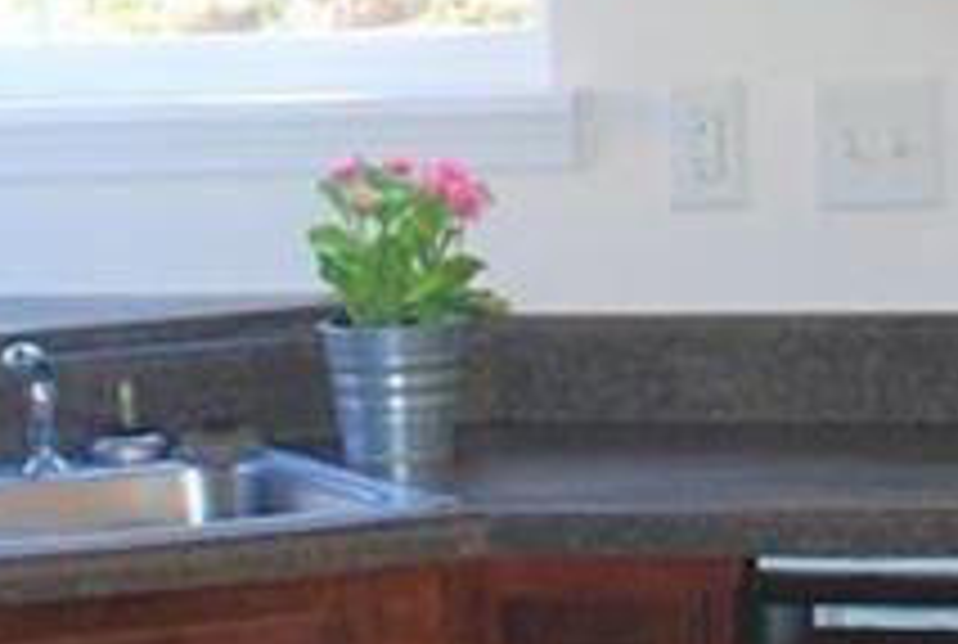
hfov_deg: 9.1
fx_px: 6000
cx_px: 562
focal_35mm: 225
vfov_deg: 6.1
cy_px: 189
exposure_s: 1/60
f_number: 3.8
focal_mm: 20
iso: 200
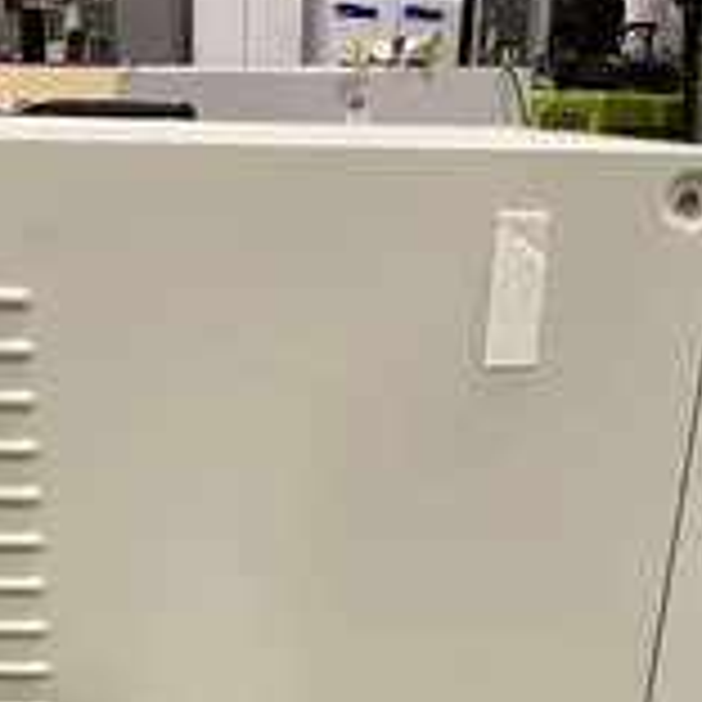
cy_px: 792
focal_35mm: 59
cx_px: 230
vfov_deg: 26.5
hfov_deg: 28.9
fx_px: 1354
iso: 200
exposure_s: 1/60
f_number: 1.6
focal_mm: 4.2
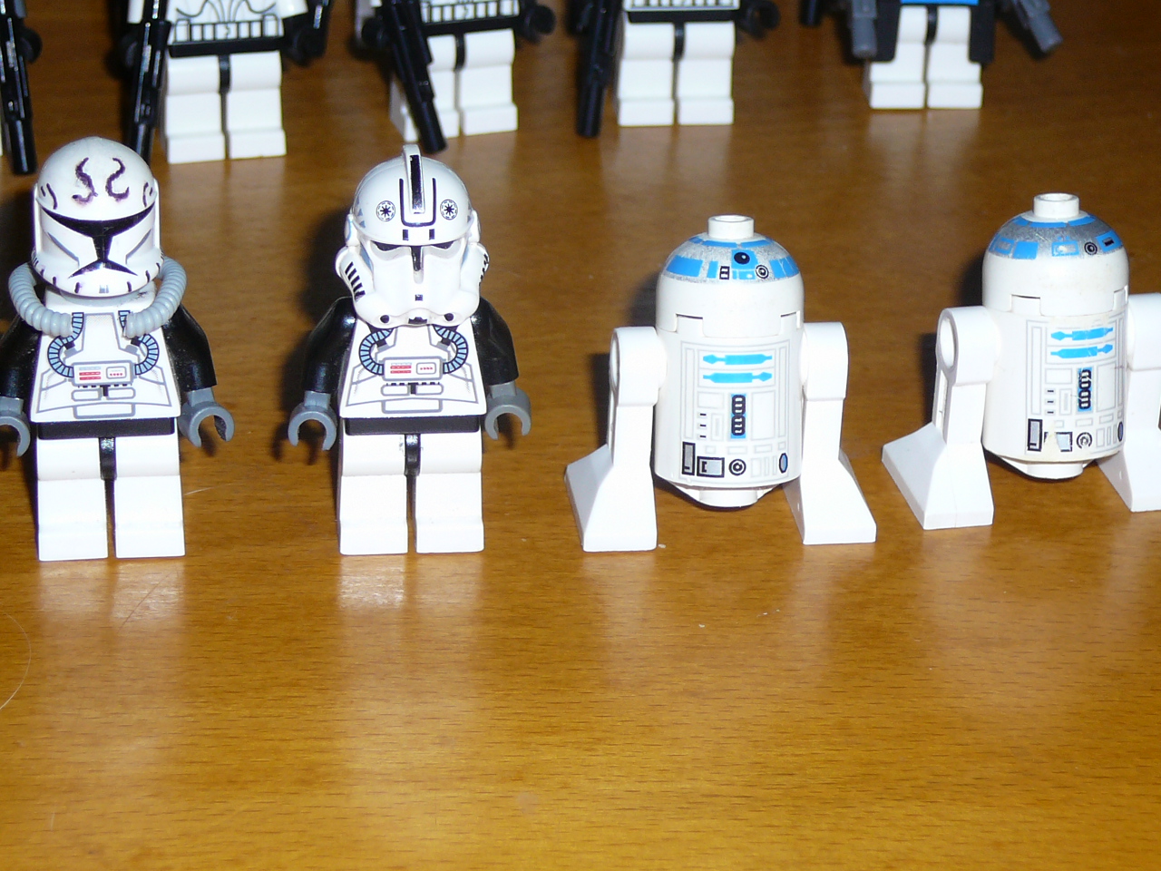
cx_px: 580
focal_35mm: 109
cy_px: 436
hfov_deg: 18.0
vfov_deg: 13.6
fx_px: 3656
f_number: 3.8
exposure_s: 1/30
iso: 80
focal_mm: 13
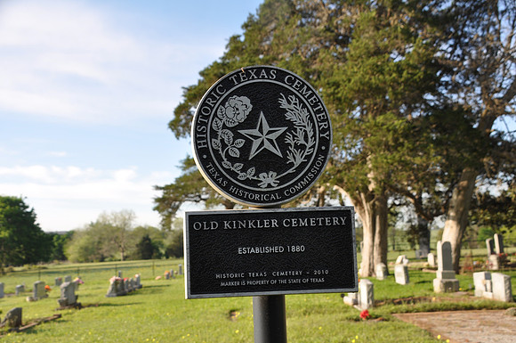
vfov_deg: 23.7
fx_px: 816
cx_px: 258
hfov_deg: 35.1
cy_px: 172
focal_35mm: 57
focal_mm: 38
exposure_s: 1/100
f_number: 10
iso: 200
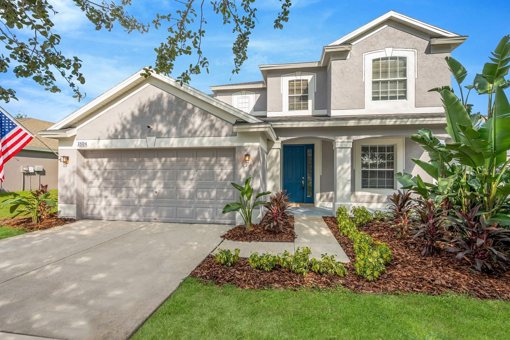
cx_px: 260
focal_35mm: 15
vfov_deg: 77.3
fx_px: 212
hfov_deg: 100.4
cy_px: 175
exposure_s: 1/400
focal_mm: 14
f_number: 8
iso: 250
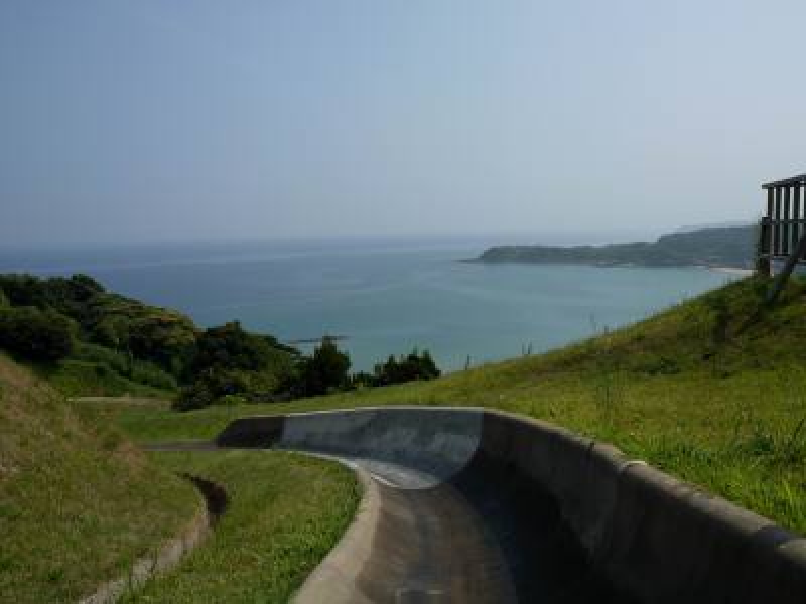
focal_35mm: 28
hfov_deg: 63.4
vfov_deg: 49.7
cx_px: 403
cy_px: 302
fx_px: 652
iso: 100
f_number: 9
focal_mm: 14
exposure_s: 1/400
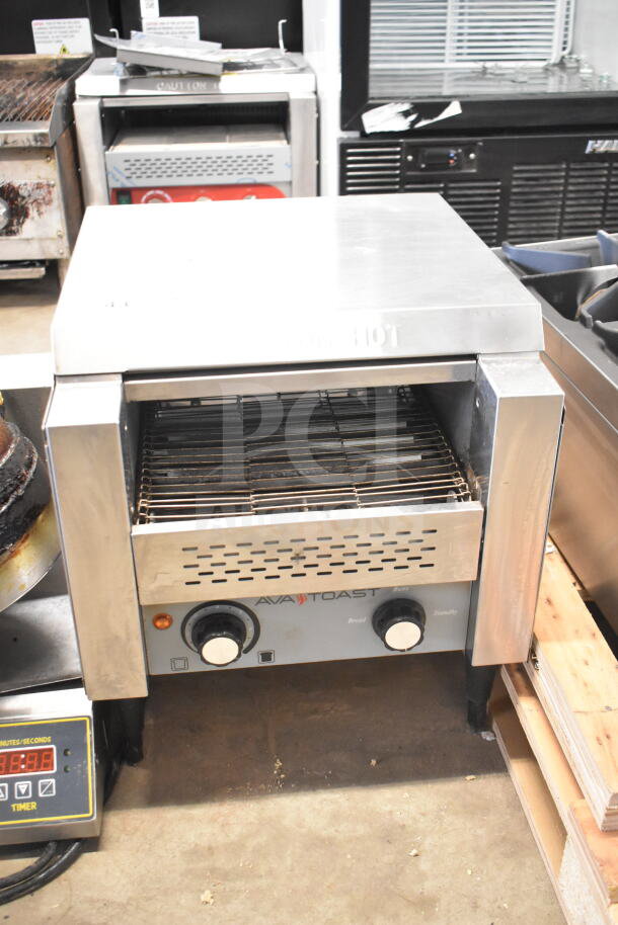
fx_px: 965
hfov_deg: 35.5
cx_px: 309
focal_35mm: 38
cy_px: 462
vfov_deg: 51.3
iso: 4500
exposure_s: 1/40
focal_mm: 25
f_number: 4
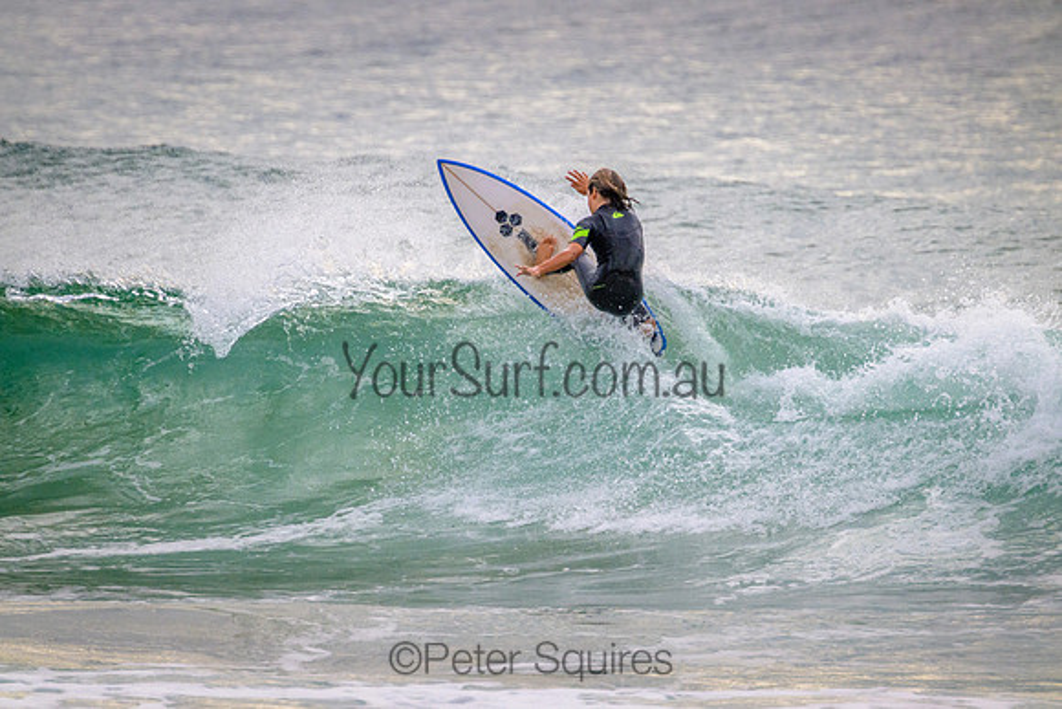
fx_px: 23604
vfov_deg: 1.7
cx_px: 531
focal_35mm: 800
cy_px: 354
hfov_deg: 2.6
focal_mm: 800
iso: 1800
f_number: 11
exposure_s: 1/2000
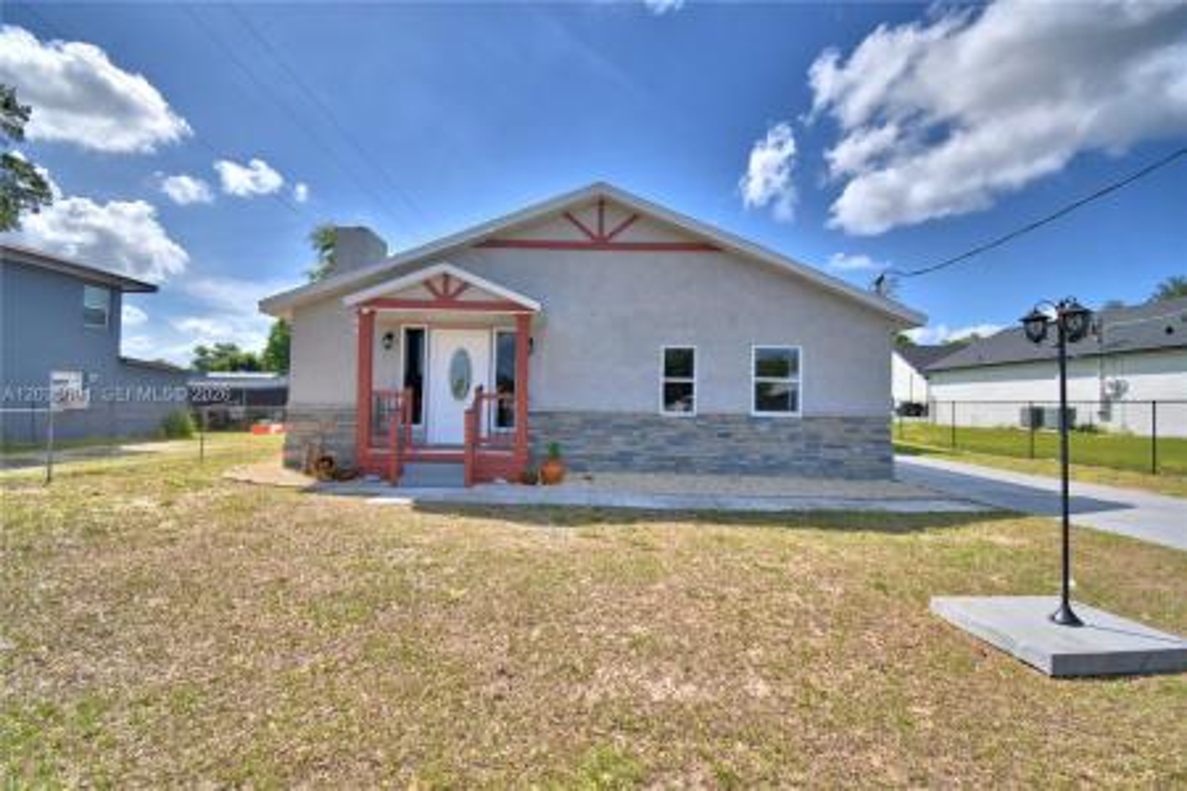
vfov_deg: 77.3
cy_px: 396
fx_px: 495
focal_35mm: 15
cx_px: 594
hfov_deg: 100.4
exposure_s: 1/1600
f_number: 4.5
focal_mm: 10
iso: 100
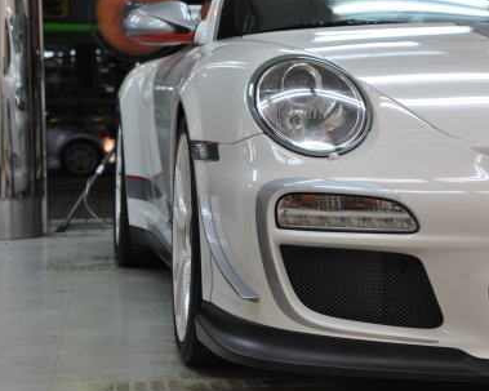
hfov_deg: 19.6
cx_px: 332
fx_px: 1414
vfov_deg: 15.7
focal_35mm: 98
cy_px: 184
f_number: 5.6
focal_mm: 45
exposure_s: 1/30
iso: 360
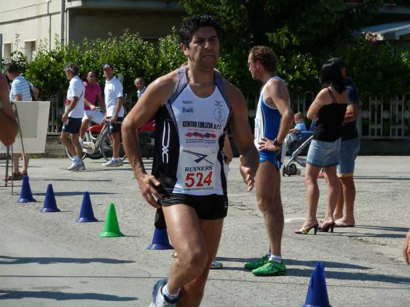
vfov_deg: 10.8
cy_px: 154
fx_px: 1623
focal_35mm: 137
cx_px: 205
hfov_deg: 14.4
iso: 80
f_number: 4.5
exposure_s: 1/500
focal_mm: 22.5
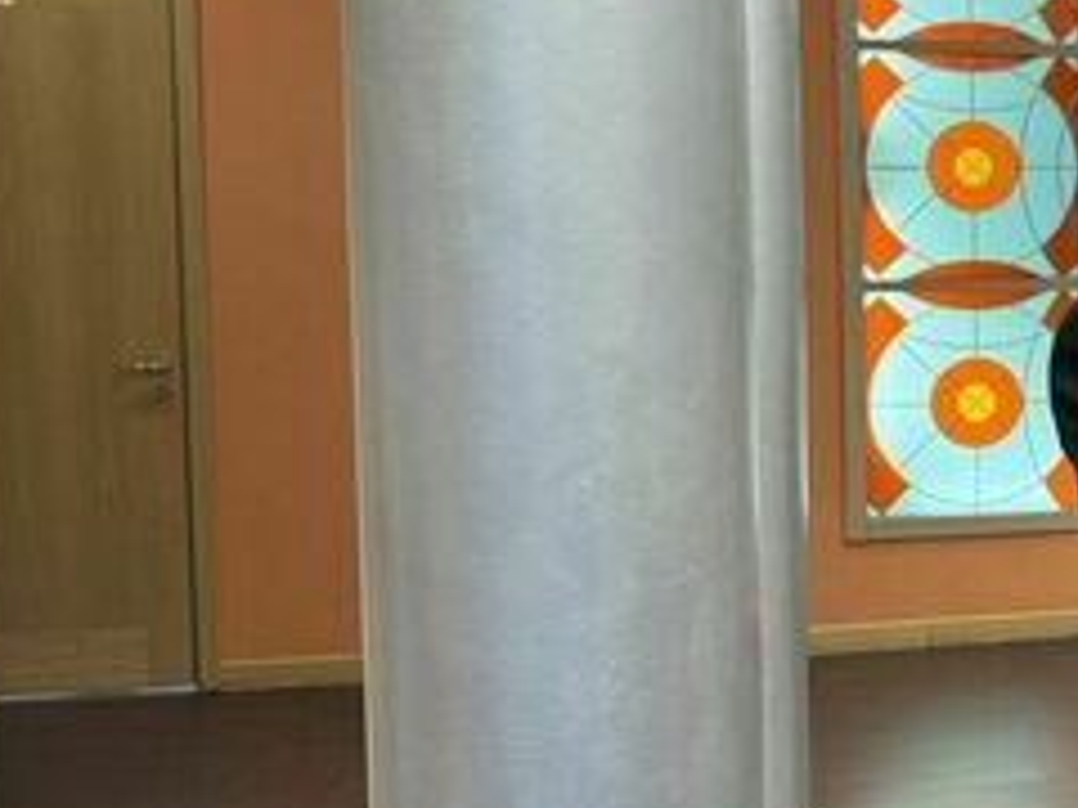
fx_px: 1869
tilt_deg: -4.6
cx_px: 1280
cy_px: 305
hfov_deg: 28.2
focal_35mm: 60
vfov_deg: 24.4
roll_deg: -0.5
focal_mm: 6.76
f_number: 1.78
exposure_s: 1/100
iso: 100
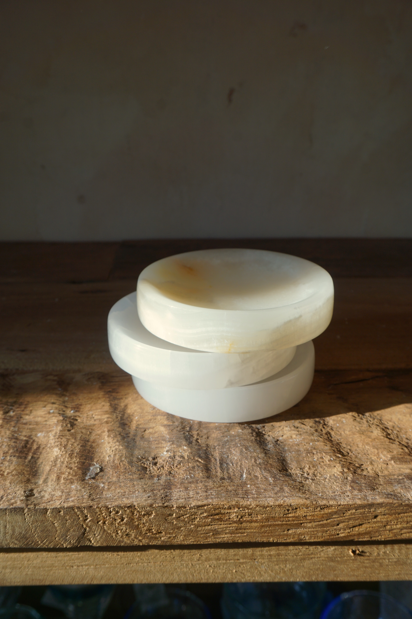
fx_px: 592
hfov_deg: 38.4
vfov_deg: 55.1
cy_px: 310
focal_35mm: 34
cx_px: 206
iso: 100
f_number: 7.1
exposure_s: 1/100
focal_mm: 23
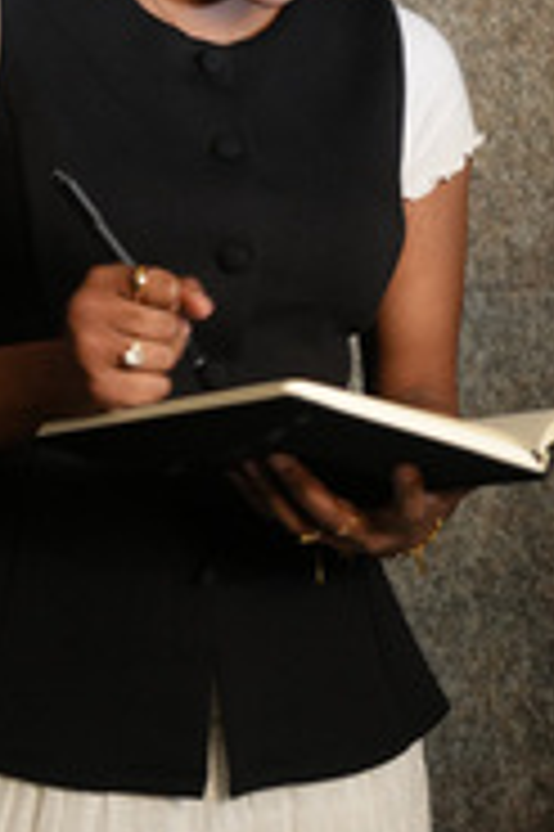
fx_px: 2006
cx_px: 194
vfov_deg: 22.6
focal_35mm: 87
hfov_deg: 15.7
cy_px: 9
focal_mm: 27.9
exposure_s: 1/50
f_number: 2.8
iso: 1000
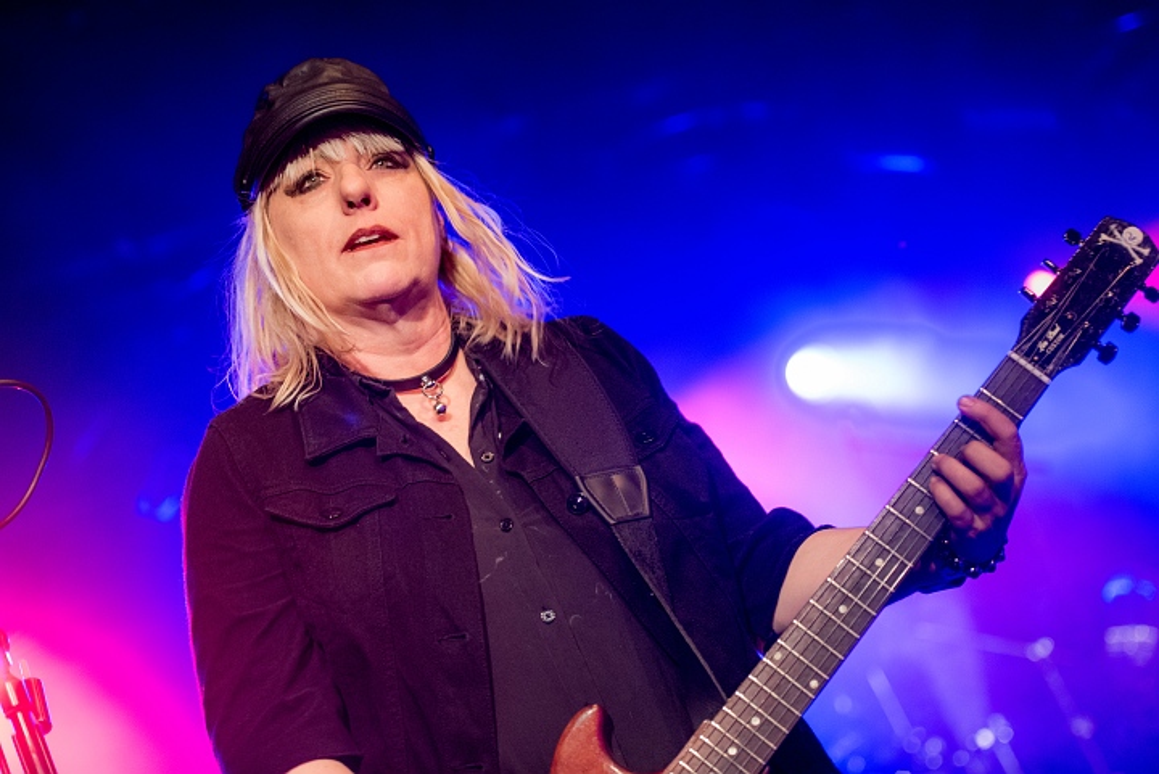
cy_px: 387
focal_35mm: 70
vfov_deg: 19.5
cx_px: 580
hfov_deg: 28.8
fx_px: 2255
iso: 2500
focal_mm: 70
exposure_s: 1/100
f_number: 2.8
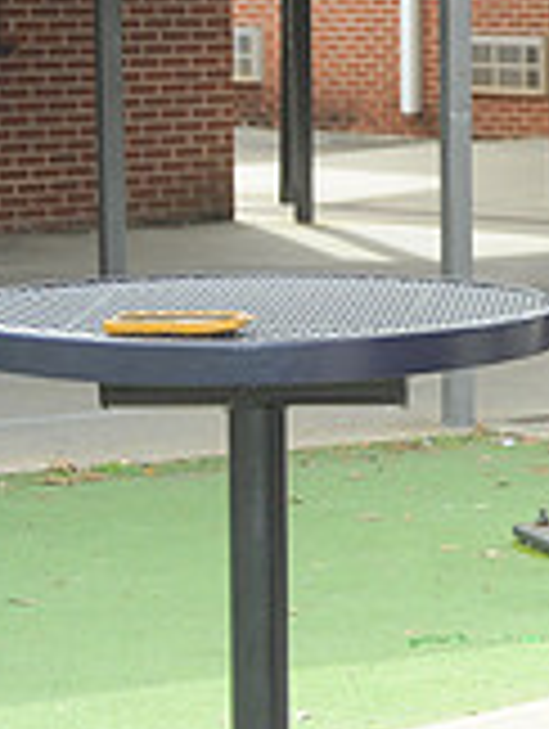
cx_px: 1098
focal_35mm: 189
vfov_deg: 10.4
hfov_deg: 7.6
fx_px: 3986
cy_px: 202
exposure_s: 1/160
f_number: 6.3
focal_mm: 55
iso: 250
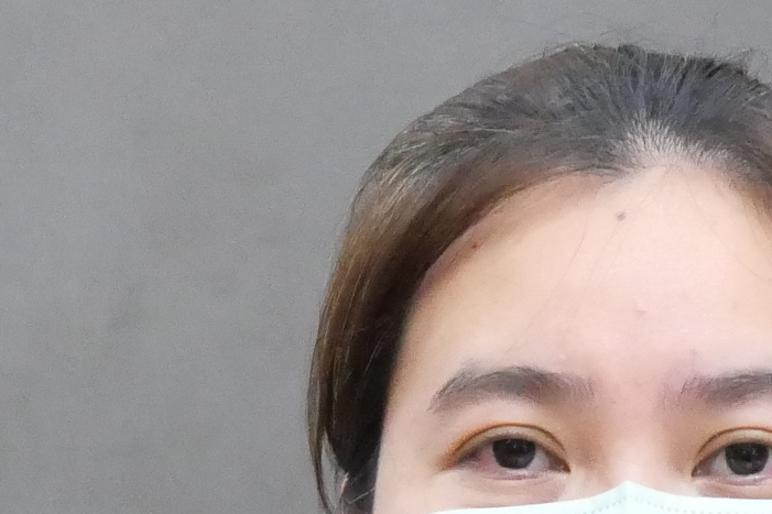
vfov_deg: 2.4
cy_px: 838
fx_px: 12498
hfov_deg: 3.5
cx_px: 472
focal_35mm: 583
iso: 3200
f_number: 5.6
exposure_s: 1/40
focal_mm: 53
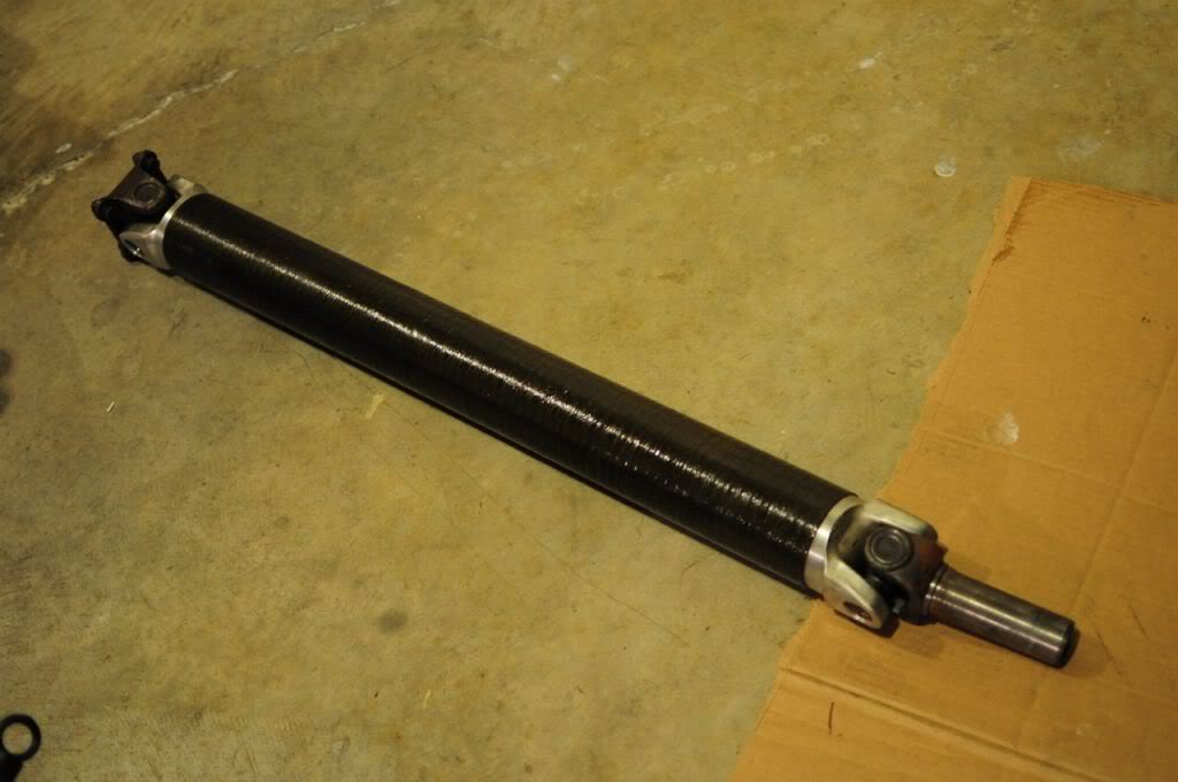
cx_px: 589
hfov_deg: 37.9
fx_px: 1716
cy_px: 391
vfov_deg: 25.7
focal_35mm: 52
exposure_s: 1/15
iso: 800
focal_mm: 35
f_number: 1.8
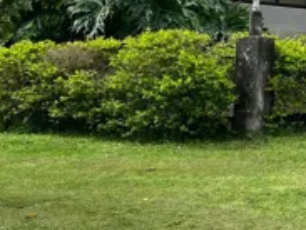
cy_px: -102
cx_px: 298
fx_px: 797
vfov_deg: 15.4
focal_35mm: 90
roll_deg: -0.6
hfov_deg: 21.1
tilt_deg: +11.4
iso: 50
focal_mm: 5.7
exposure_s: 1/3968
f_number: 1.5
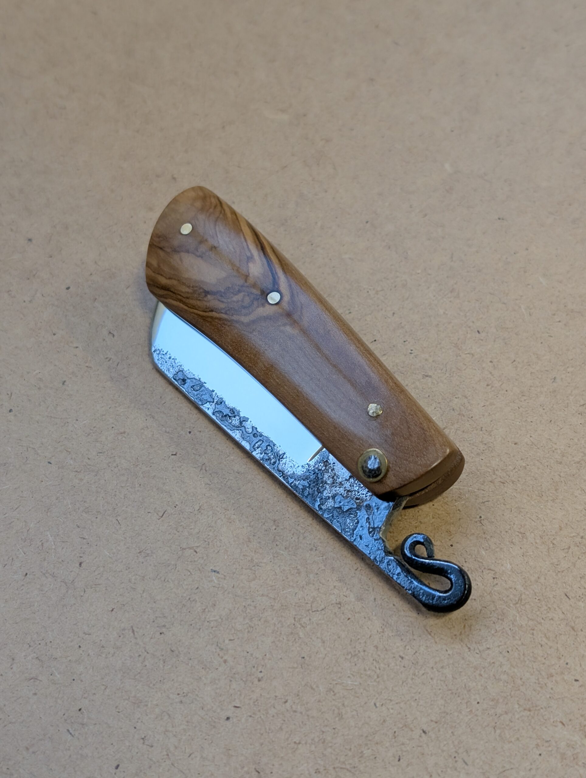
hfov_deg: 29.8
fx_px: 1103
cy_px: 389
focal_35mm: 49
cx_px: 293
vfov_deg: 38.9
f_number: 1.68
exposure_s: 1/100
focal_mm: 6.9
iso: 100
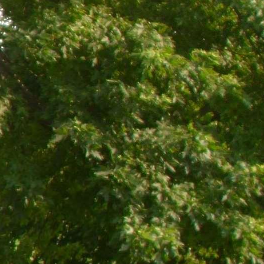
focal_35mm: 195
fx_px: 1683
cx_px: -290
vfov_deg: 9.0
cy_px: 183
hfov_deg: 8.4
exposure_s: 1/215
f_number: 2.9
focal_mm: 6.3
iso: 50
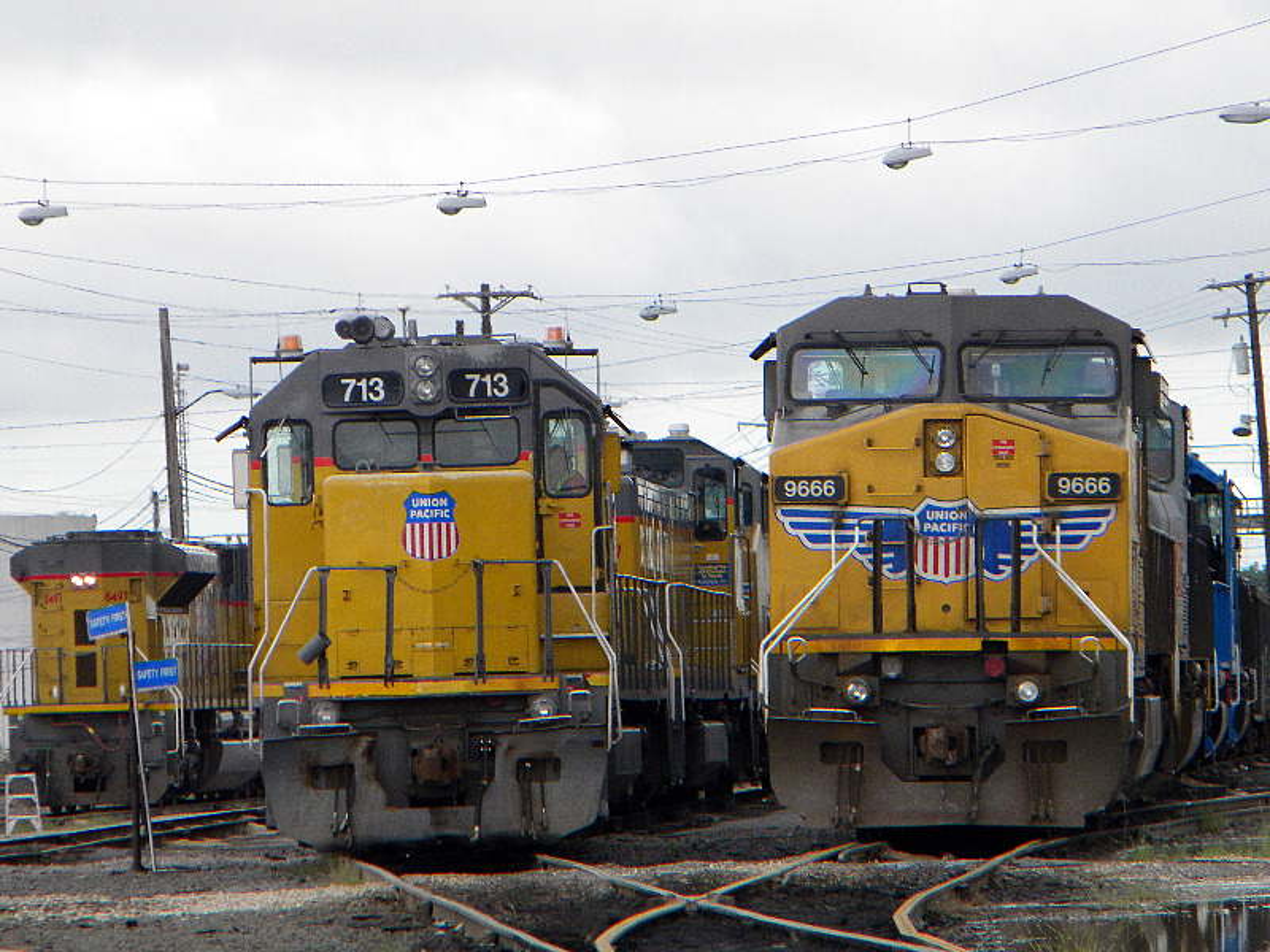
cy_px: 476
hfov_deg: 7.1
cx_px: 635
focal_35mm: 278
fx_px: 10199
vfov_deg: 5.3
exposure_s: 1/500
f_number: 5.4
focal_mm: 50.4
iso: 365
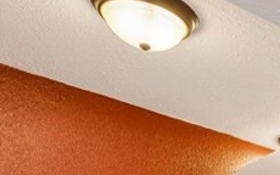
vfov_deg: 13.8
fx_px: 605
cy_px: 359
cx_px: 472
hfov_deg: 20.3
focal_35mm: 79
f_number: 13
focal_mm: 17.5
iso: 100
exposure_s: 2
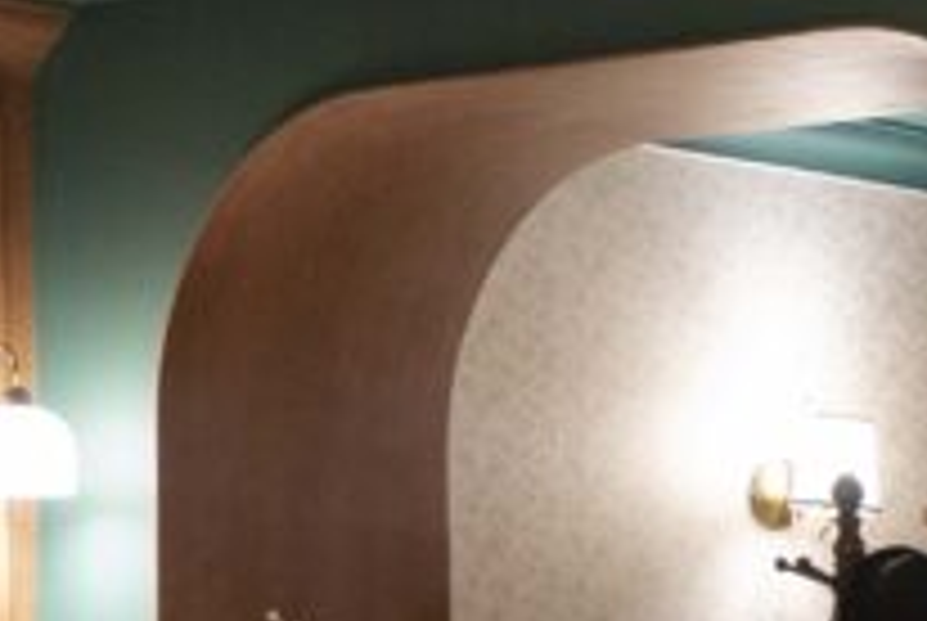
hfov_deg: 13.5
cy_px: 808
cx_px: 1544
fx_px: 3584
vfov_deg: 9.7
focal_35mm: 139
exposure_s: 1/160
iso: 5000
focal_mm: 28
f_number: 4
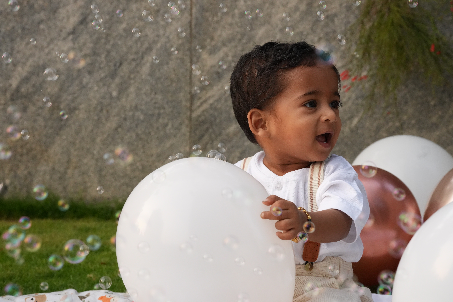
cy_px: 151
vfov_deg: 11.6
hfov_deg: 17.3
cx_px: 226
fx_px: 1485
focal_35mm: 118
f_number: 10
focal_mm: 118
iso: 4000
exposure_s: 1/320
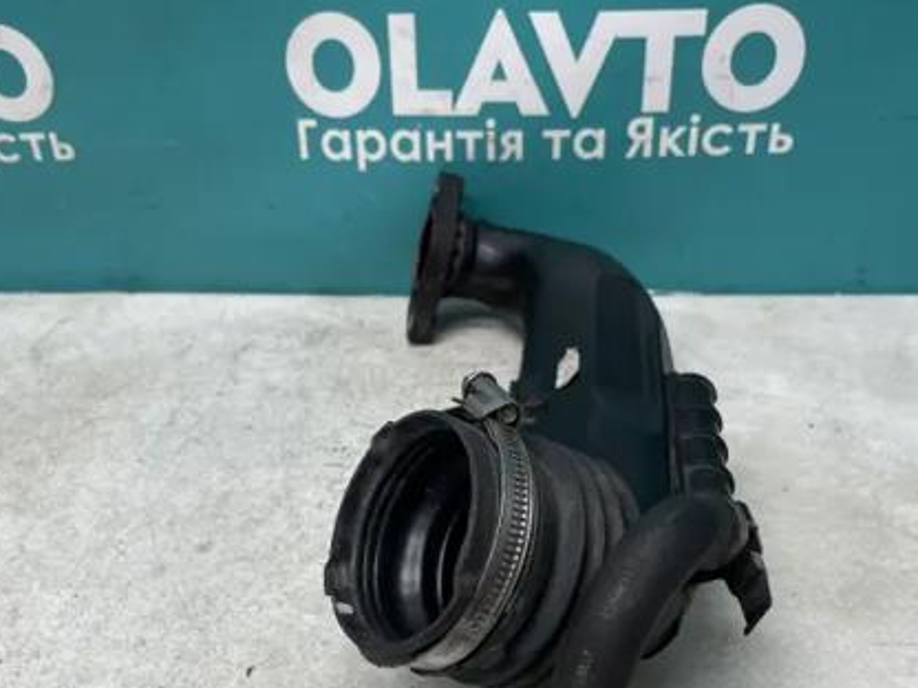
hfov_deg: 46.8
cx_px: 446
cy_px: 509
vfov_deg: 35.2
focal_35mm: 40
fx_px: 1061
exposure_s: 1/100
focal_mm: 4.2
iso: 80
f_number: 1.6
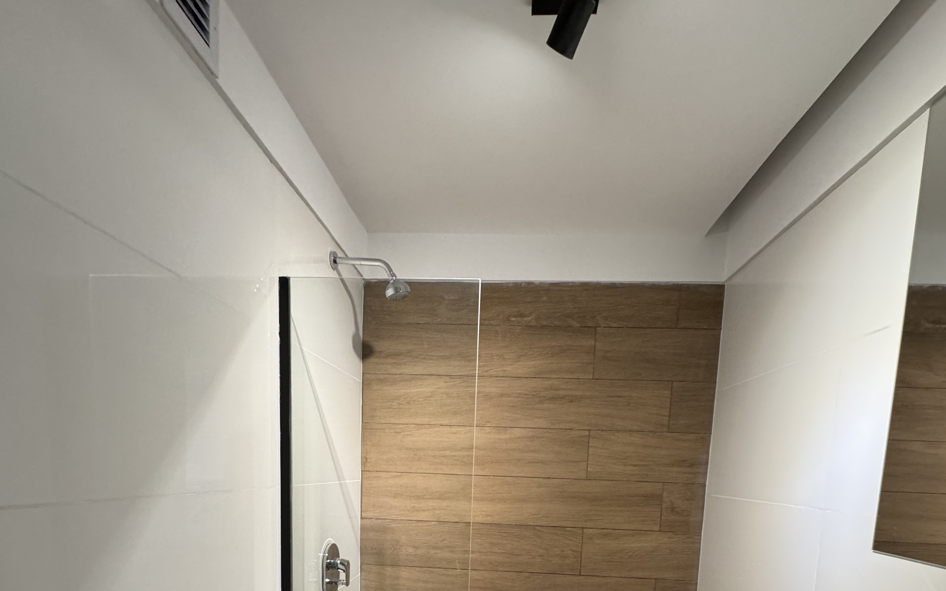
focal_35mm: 20
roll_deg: -2.5
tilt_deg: -8.2
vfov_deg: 52.4
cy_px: 532
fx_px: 516
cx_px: 473
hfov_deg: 85.1
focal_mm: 2.22
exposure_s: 1/100
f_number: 2.2
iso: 320
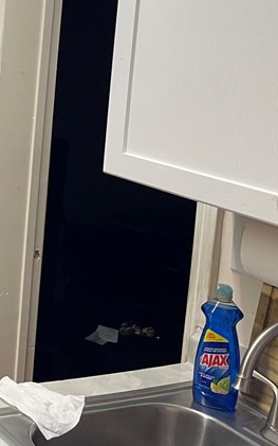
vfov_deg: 30.0
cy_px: 97
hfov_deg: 16.0
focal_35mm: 67
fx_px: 812
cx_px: -246
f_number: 1.6
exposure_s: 1/60
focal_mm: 4.2
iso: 80
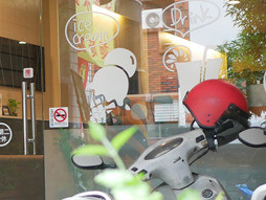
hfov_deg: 15.3
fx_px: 908
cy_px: 110
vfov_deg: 12.6
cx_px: -149
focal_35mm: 118
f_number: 1.7
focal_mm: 15
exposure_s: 1/60
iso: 250
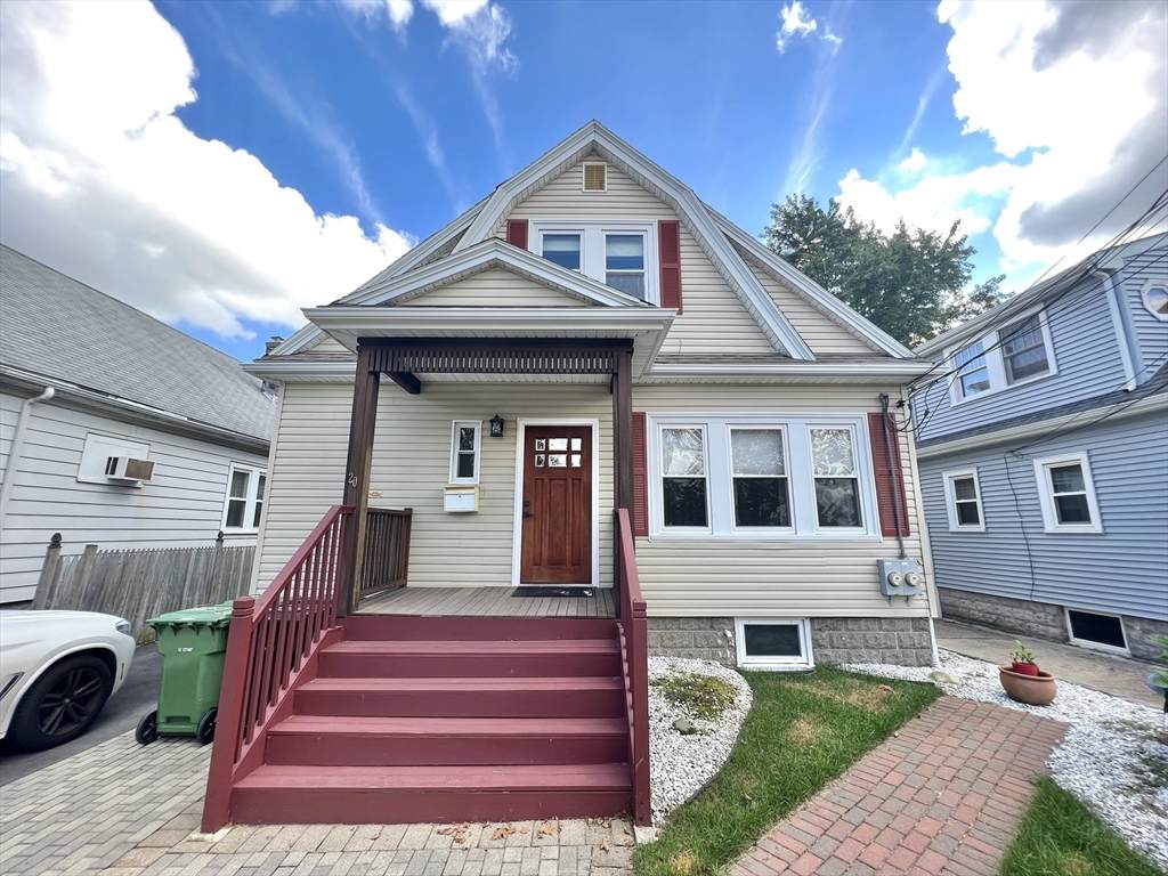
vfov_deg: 89.9
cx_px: 584
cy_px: 438
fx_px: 439
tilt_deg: +11.6
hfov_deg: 106.2
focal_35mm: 13
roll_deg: -1.6
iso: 32
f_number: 1.8
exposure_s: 1/292
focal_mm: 1.57
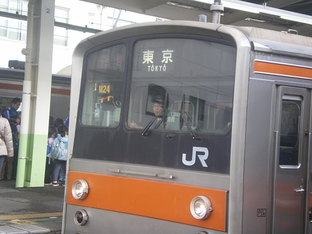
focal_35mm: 87
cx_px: 156
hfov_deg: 22.5
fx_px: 784
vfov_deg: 17.0
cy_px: 117
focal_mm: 14.3
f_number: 5.1
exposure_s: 1/50
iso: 100
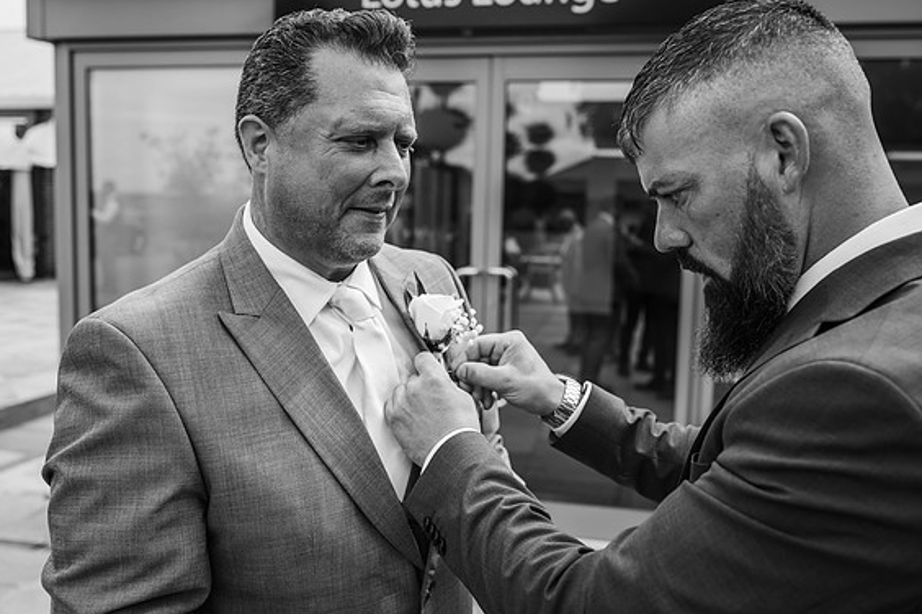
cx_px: 456
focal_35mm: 36
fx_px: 922
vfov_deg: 36.9
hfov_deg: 53.1
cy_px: 305
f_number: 4
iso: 160
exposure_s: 1/1250
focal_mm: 35
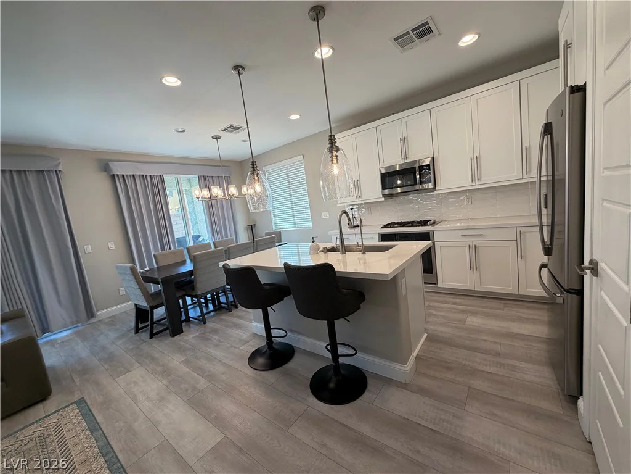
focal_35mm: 14
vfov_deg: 85.7
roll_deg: +7.5
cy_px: 237
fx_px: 255
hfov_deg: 102.1
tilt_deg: -7.2
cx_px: 316
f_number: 2.2
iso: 125
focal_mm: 2.22
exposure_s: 1/120
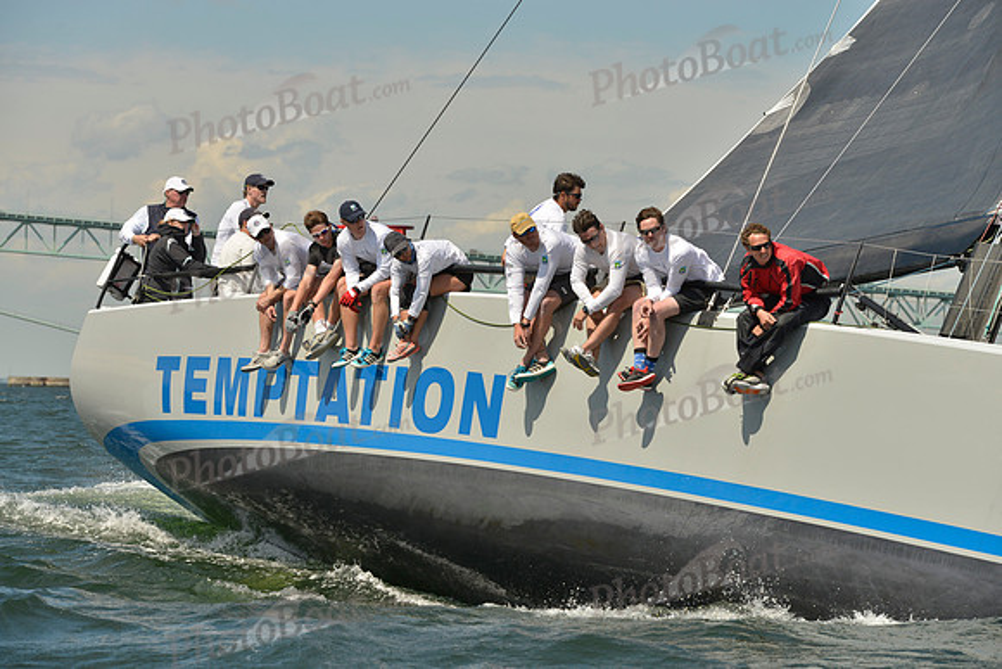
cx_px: 501
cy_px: 334
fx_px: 3758
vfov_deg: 10.2
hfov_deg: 15.2
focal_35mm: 135
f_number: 8
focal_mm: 135
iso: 280
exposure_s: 1/1600
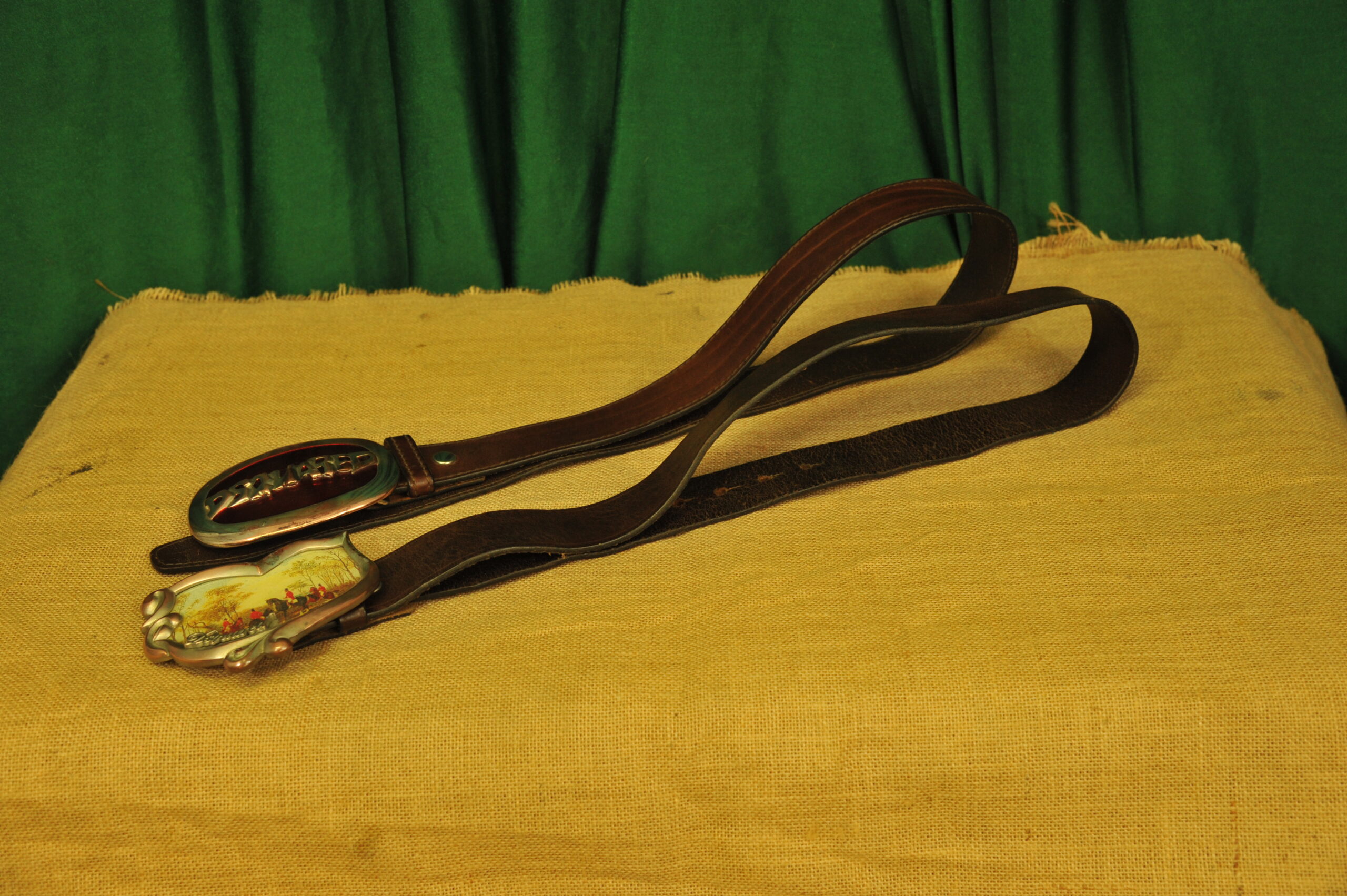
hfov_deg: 41.1
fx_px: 1795
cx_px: 674
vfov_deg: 28.0
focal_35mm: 48
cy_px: 448
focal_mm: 48
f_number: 5.6
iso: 1250
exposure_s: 1/80
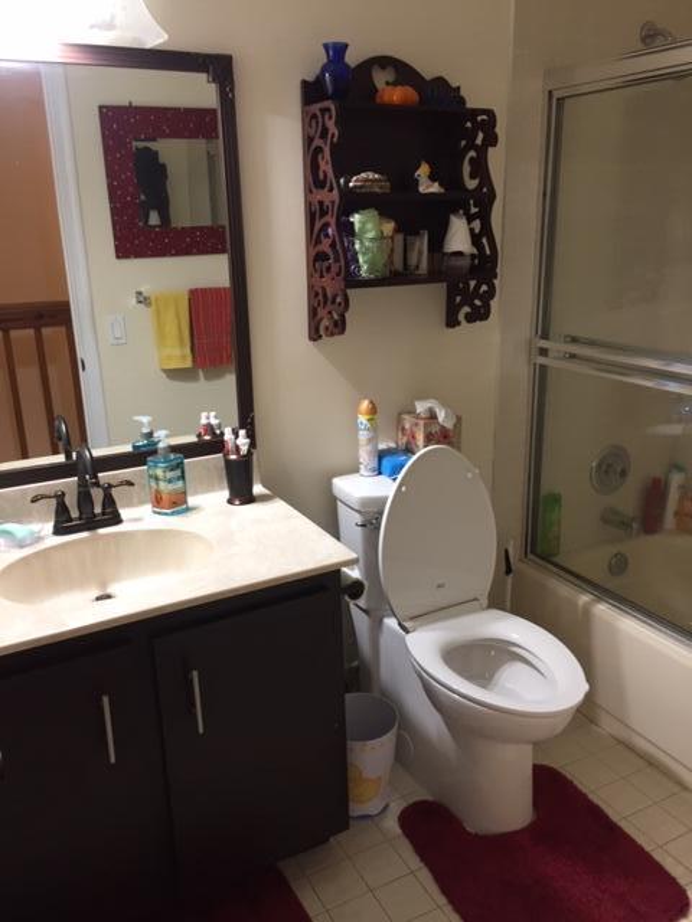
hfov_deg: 48.2
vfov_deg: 61.7
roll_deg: +1.4
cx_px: 346
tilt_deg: -15.9
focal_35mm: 29
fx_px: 773
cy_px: 461
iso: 100
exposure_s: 1/33
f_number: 2.2
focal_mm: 4.15
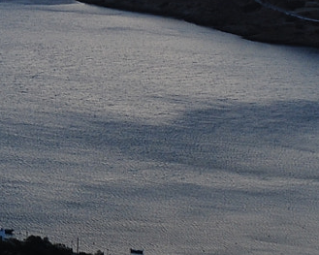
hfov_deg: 7.6
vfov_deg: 6.3
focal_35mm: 245
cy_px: -90
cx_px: -311
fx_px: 2312
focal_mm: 28
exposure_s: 1/100
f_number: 8
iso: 200
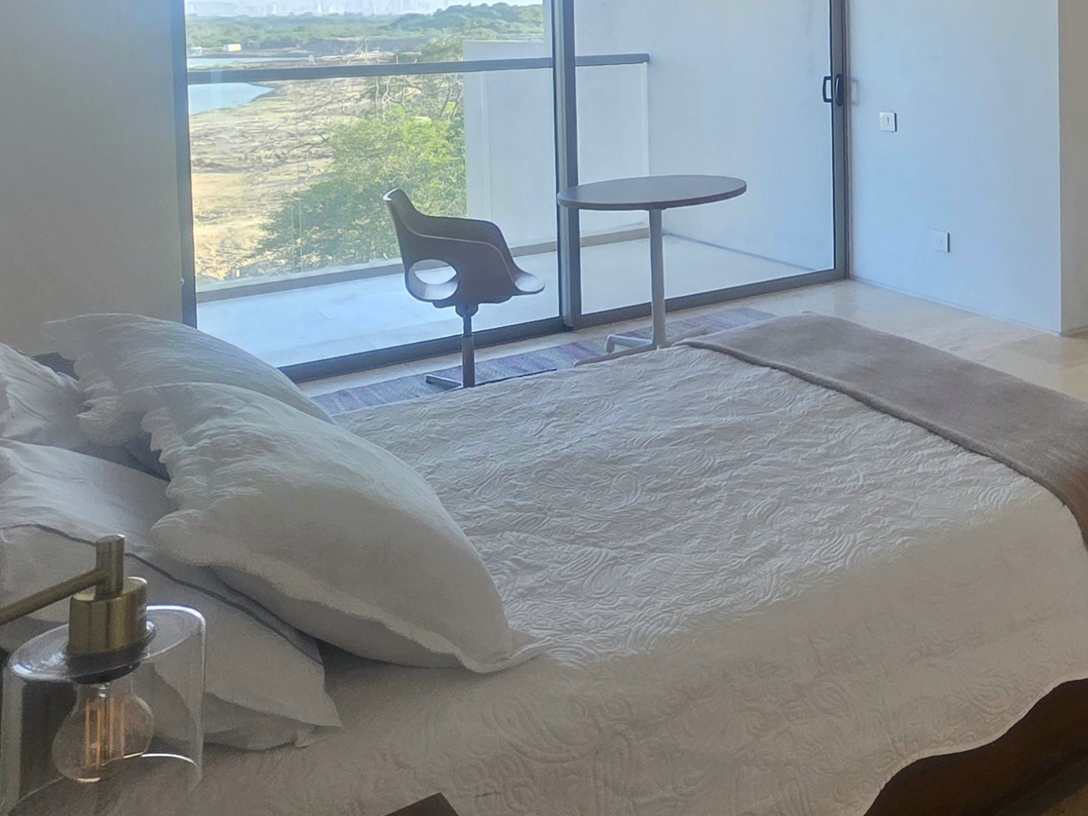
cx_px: 1117
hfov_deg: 43.2
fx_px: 1131
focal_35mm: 36
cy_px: 53
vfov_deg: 36.7
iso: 160
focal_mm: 2.2
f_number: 1.9
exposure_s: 1/370
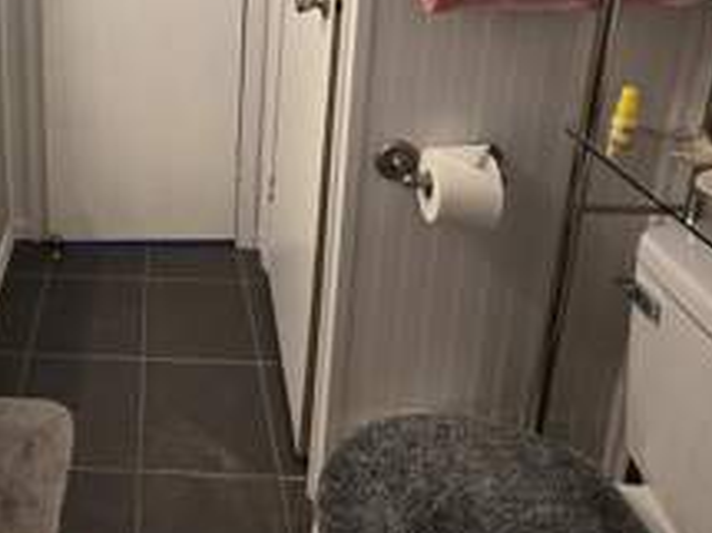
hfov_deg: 57.3
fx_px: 596
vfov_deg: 39.9
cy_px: -43
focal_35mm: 29
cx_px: 146
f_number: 2.2
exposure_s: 1/60
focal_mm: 2.2
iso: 80
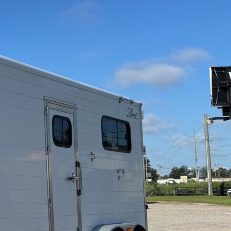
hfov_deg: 19.8
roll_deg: +1.0
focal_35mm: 72
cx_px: -142
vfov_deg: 23.9
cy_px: 142
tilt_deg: +4.5
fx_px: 544
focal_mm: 6.76
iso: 80
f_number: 1.78
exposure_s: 1/4608
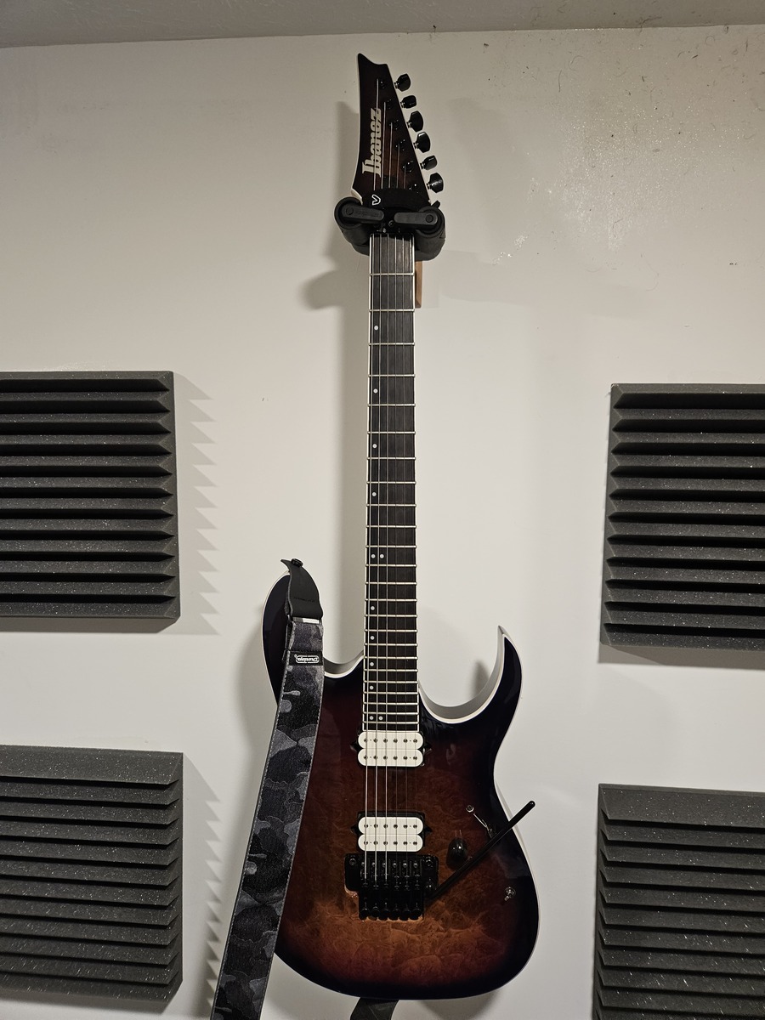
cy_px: 510
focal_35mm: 23
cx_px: 382
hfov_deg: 58.9
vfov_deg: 73.9
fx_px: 678
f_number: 1.8
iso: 320
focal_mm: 5.4
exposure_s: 1/120
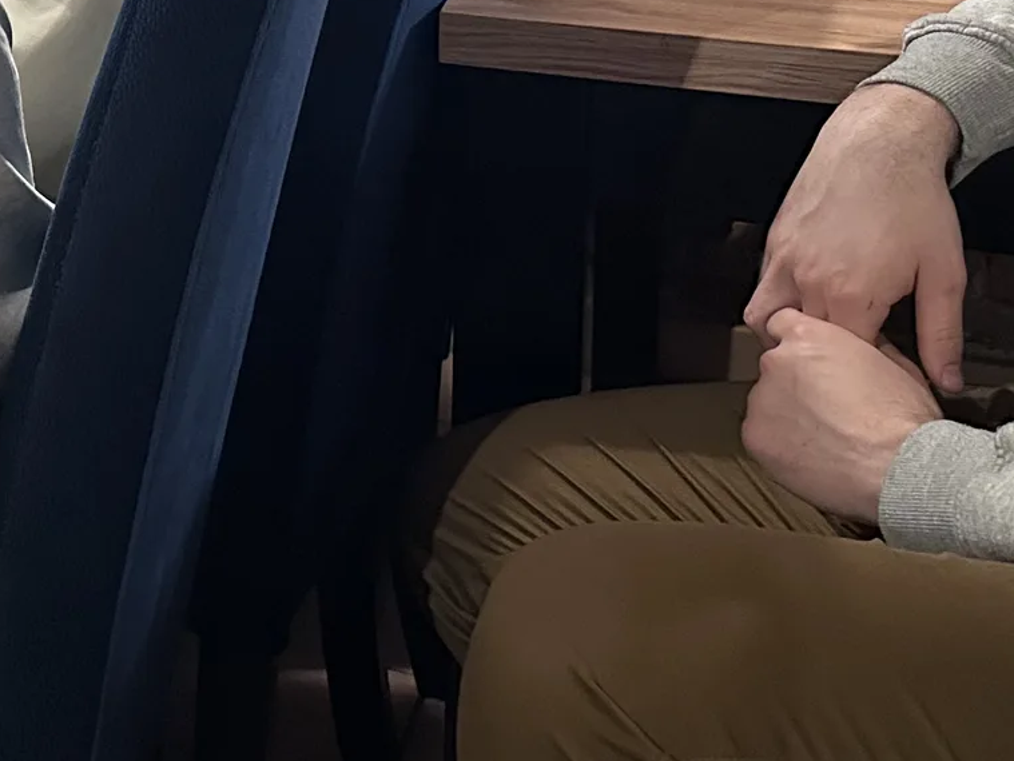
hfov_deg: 21.4
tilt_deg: -7.3
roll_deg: +1.1
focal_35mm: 79
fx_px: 2315
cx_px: -432
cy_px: -285
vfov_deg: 17.3
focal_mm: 6.86
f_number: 1.78
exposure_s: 1/50
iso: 640
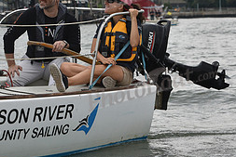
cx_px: 39
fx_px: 1351
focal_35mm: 206
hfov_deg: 9.9
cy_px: 52
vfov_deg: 6.7
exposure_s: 1/1250
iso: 320
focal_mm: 90
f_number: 5.6
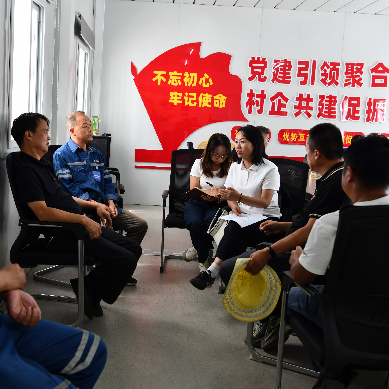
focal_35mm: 46
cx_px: 159
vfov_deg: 36.8
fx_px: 585
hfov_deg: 36.7
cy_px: 190
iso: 800
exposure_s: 1/125
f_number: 5
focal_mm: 35
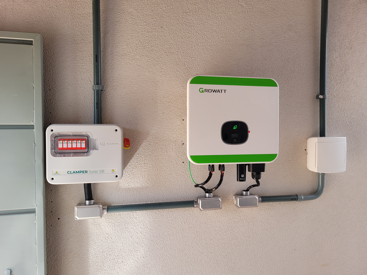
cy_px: 138
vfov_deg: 53.1
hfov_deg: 67.3
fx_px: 276
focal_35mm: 26
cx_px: 184
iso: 40
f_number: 1.8
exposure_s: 1/195
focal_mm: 5.4
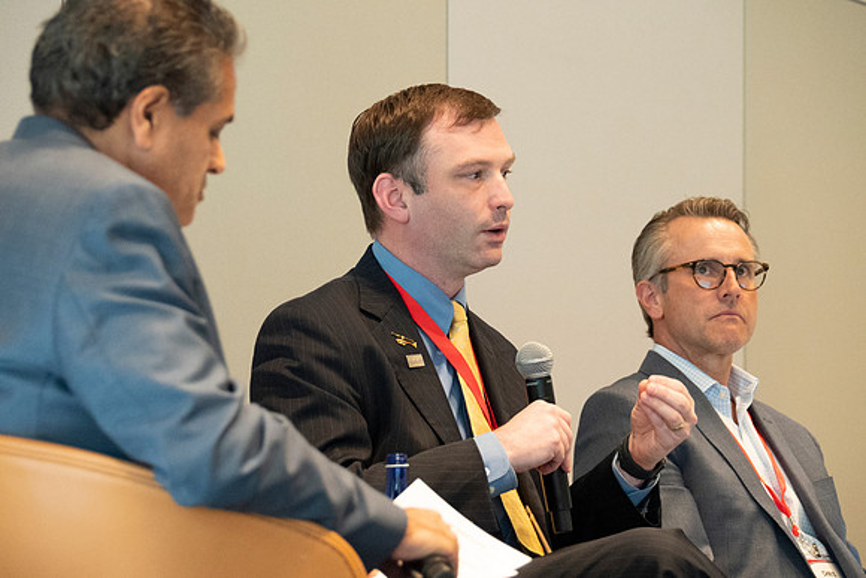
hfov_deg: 11.0
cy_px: 289
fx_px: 4499
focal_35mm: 187
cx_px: 433
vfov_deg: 7.3
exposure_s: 1/60
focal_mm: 125
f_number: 5.6
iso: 4000
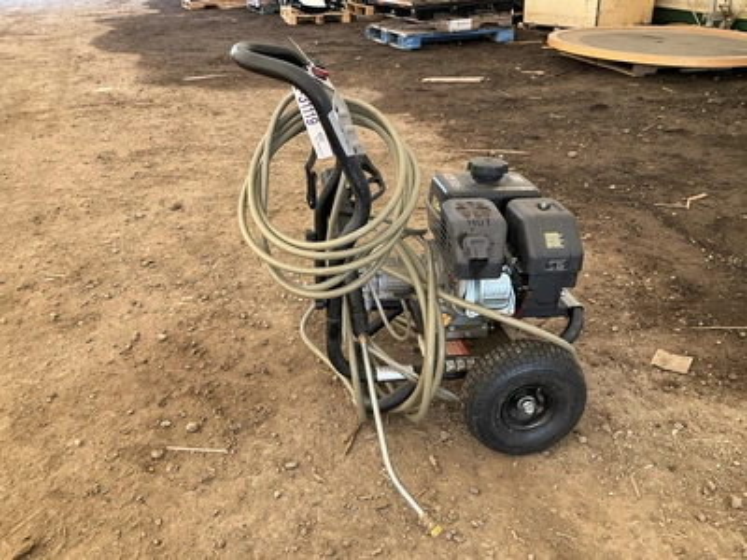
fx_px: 626
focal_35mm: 29
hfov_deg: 61.7
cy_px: 280
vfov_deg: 48.2
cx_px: 374
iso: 40
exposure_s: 1/122
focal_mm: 3
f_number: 1.8
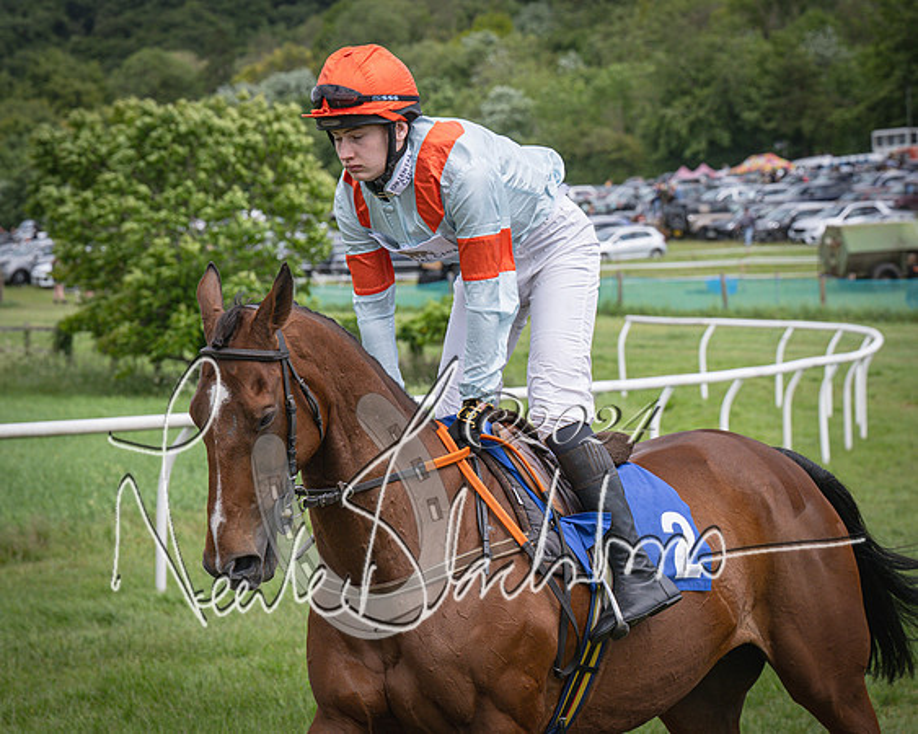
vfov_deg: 10.9
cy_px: 417
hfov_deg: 13.5
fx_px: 3856
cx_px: 256
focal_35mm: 142
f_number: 5
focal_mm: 70
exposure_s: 1/1600
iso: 400
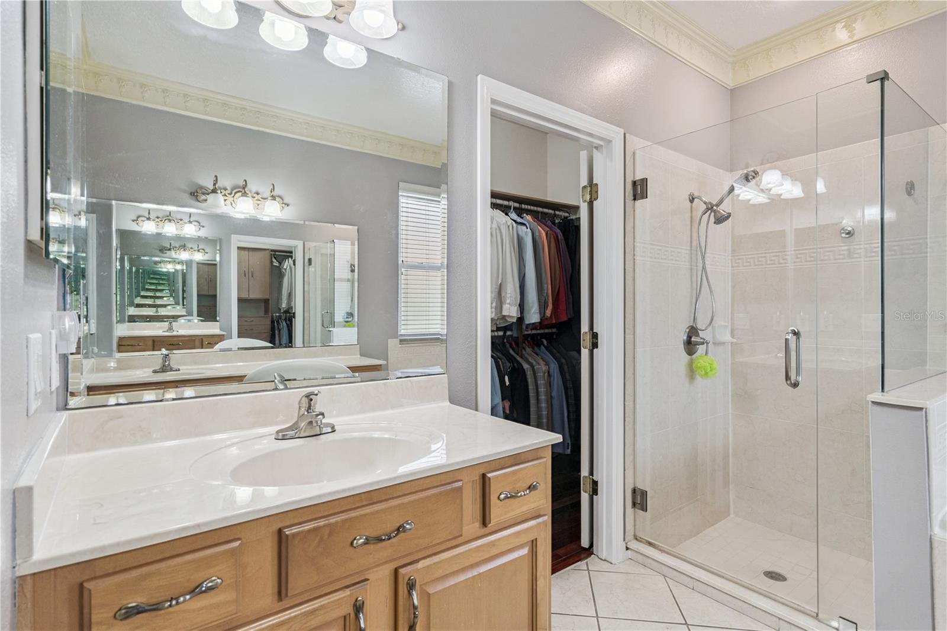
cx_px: 474
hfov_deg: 93.3
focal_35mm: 17
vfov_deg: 70.4
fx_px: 447
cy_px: 316
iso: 400
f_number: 9
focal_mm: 17
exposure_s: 1/40
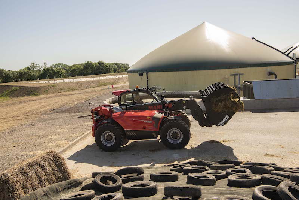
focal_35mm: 32
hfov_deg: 58.7
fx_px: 266
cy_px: 100
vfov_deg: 41.1
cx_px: 150
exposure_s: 1/250
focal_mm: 32
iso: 200
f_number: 11
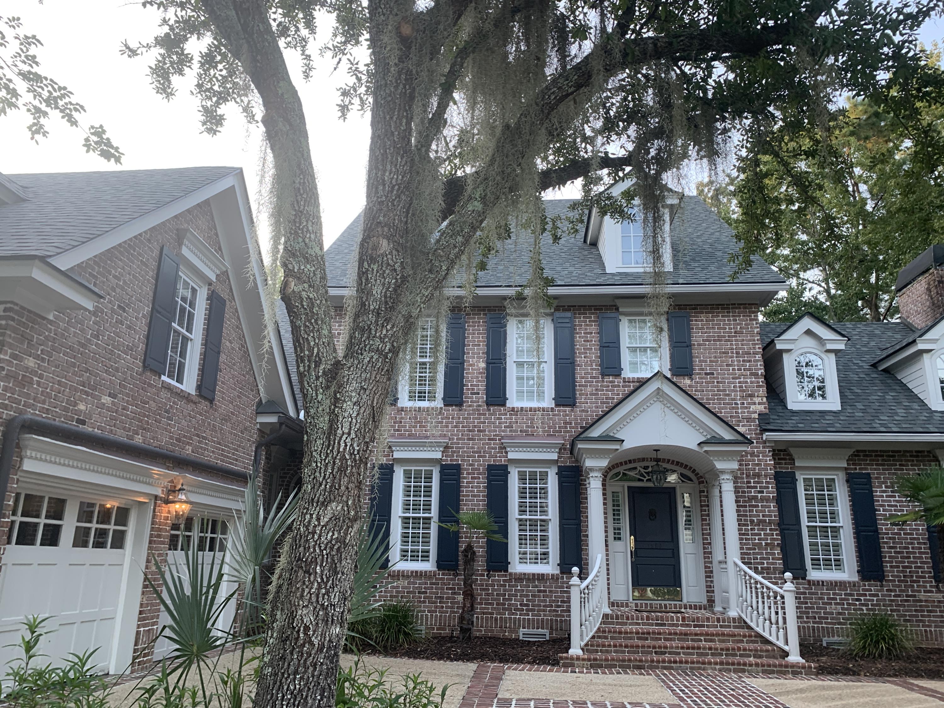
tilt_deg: +16.8
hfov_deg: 67.3
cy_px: 354
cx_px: 472
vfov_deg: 53.1
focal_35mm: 26
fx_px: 709
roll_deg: -0.9
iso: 64
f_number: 1.8
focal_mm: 4.25
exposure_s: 1/121
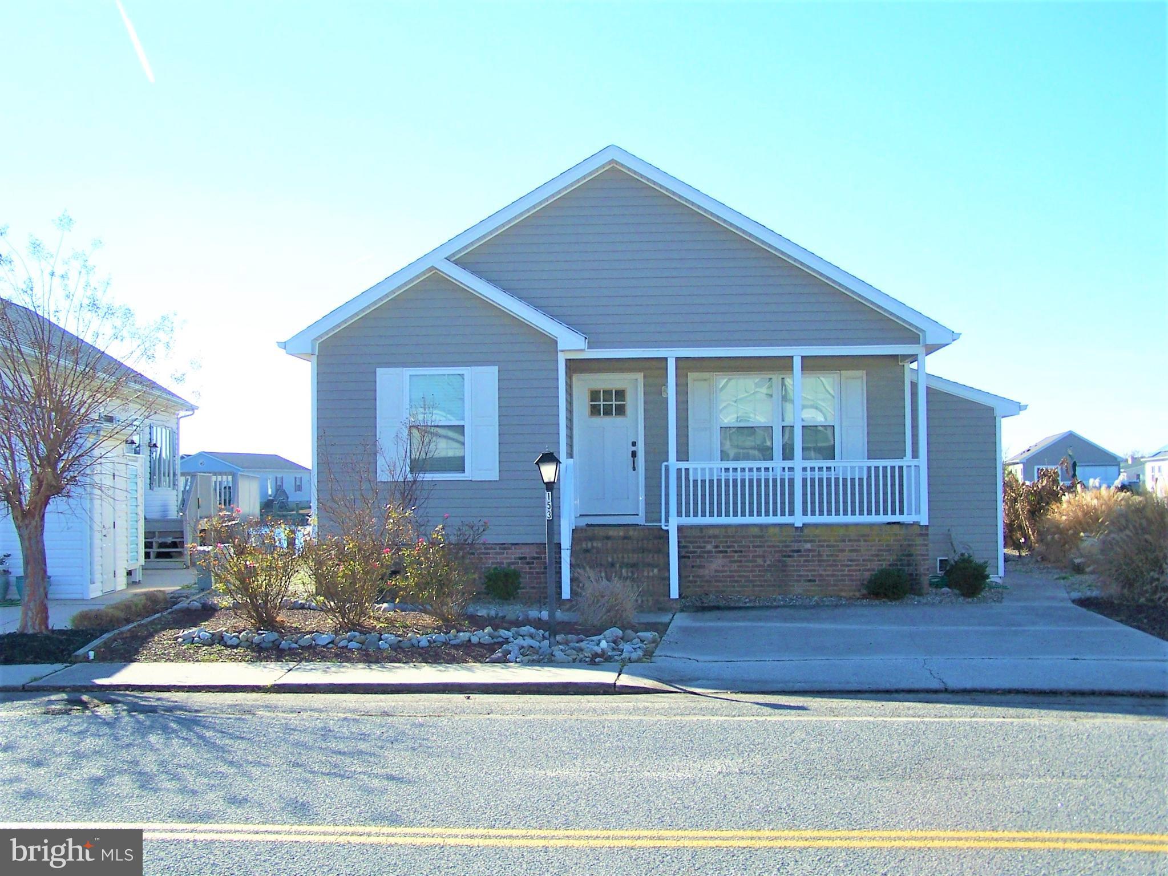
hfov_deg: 43.8
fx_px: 1451
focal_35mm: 43
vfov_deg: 33.6
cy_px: 438
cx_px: 584
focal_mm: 7.1
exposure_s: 1/1000
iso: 80
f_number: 2.9
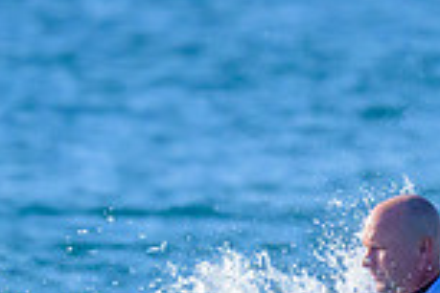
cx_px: 132
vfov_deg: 0.3
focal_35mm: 4544
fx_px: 55533
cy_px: 359
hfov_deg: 0.5
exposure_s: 1/2000
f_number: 11
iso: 2200
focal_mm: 800
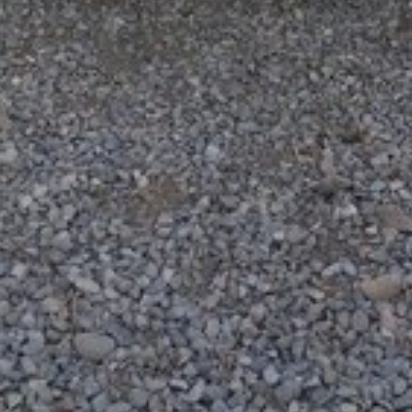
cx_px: 307
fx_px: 1131
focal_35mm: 84
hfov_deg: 20.5
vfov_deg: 18.2
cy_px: -216
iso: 40
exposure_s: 1/207
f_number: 1.9
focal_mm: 3.7
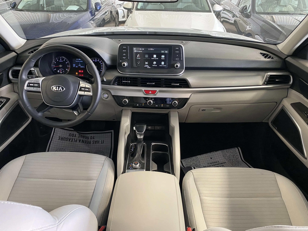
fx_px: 231
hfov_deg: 67.3
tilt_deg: -31.5
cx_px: 154
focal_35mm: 26
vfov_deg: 53.1
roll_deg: +0.2
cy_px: 116
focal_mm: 4.25
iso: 500
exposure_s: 1/60
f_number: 1.8
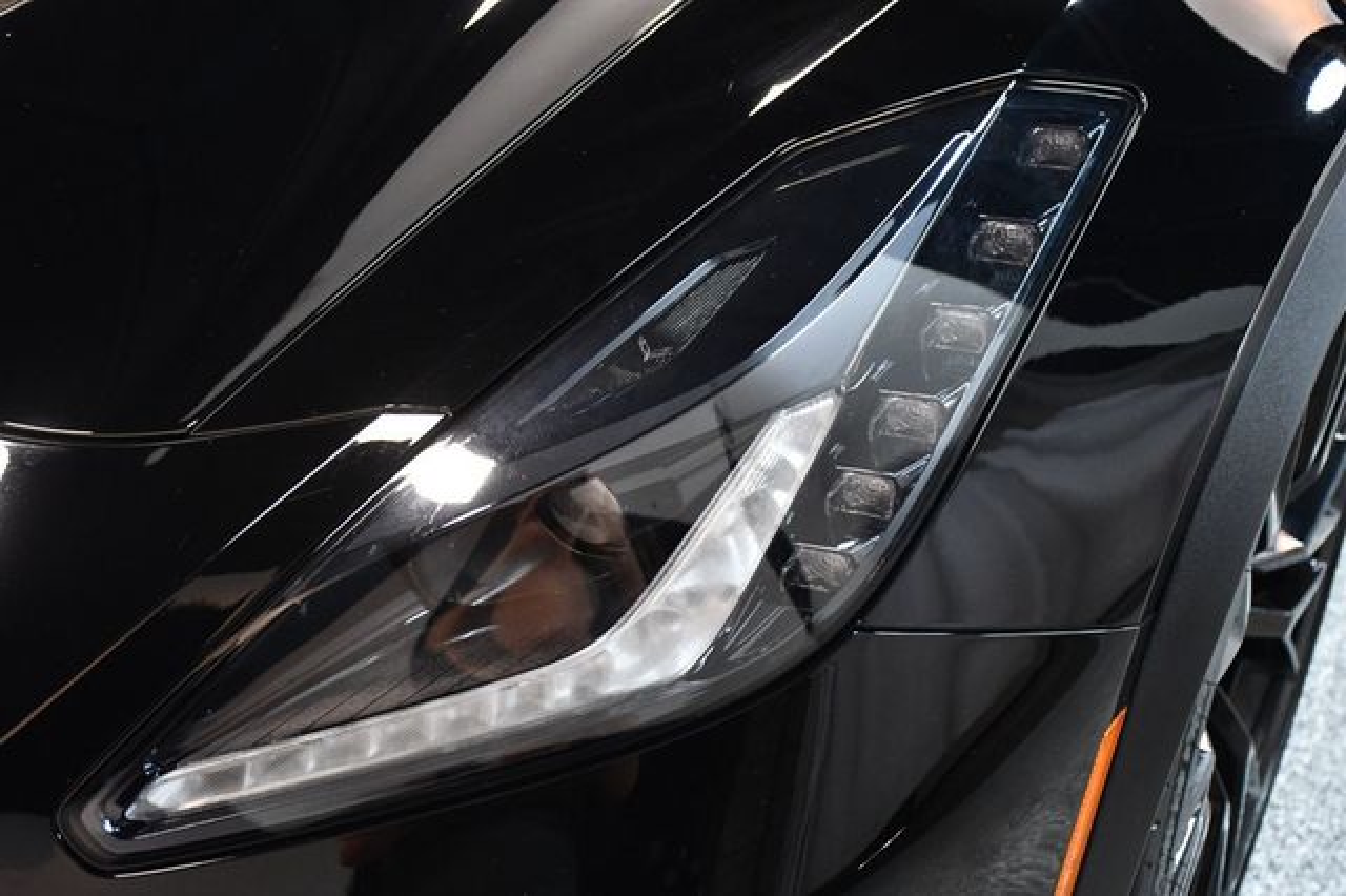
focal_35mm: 57
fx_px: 2130
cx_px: 673
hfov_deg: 35.1
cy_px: 448
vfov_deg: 23.8
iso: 3200
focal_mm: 38
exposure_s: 1/60
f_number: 4.2
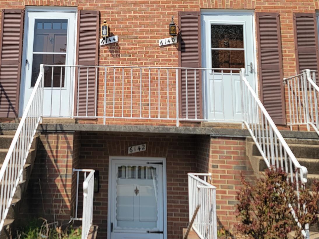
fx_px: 415
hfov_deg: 41.6
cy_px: 44
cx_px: 112
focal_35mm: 45
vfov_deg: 31.3
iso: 16
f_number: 1.8
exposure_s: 1/981
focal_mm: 6.7
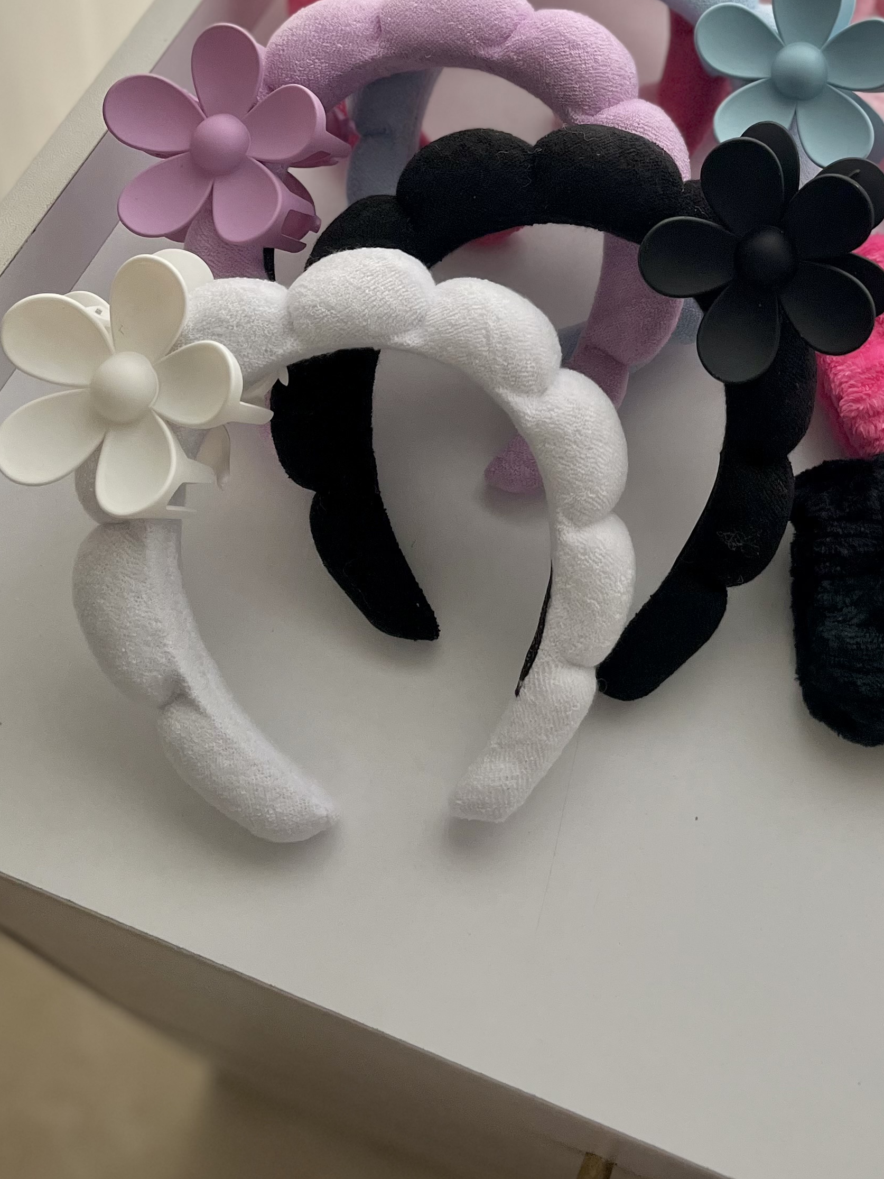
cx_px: 742
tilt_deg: -53.8
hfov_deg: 30.0
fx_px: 1600
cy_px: 152
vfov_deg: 38.1
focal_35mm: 47
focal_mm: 5.1
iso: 100
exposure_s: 1/121
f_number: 1.6
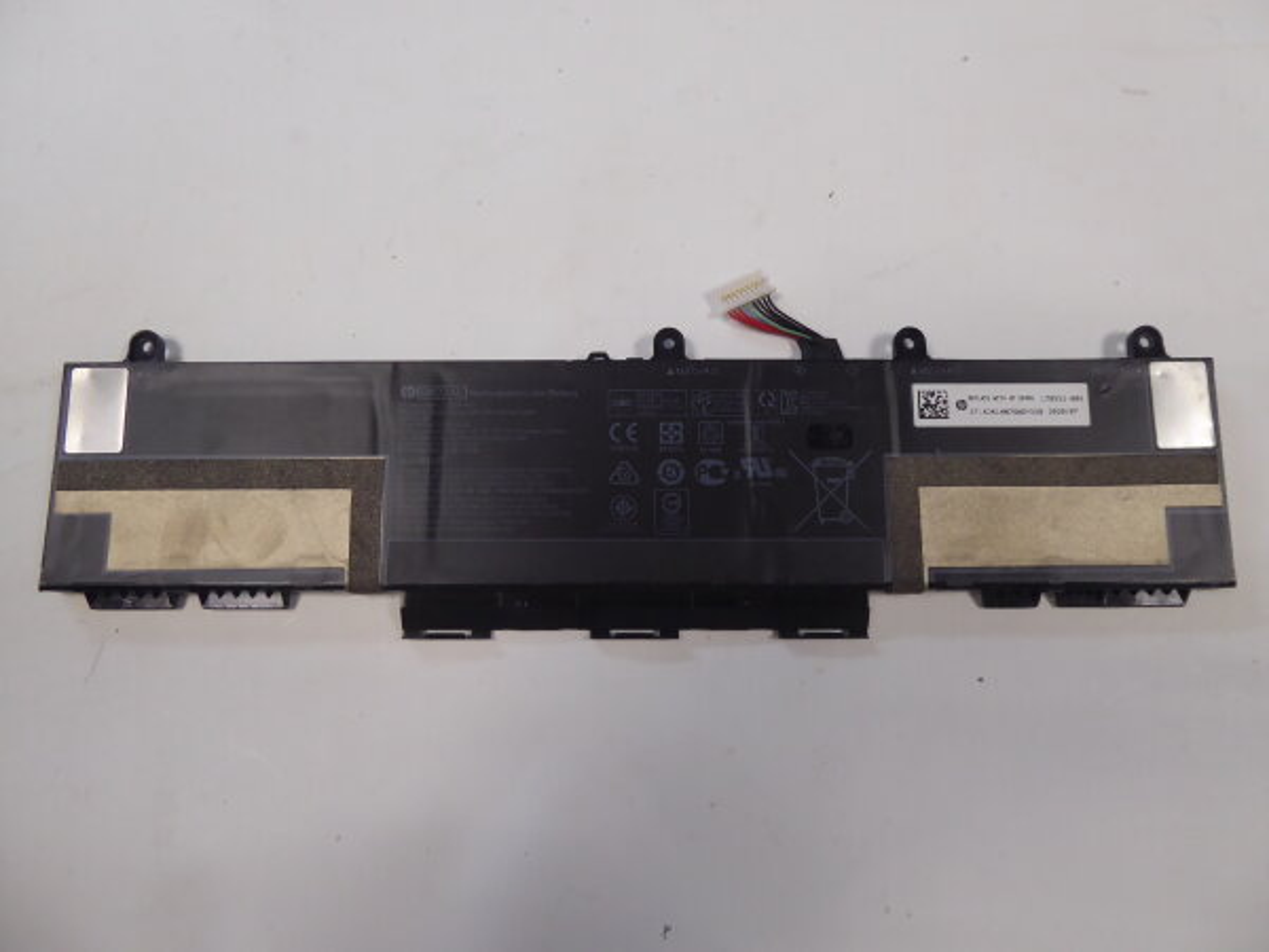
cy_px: 476
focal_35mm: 25
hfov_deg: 69.4
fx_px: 916
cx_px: 634
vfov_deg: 54.9
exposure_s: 1/60
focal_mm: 4.3
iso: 320
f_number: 3.3
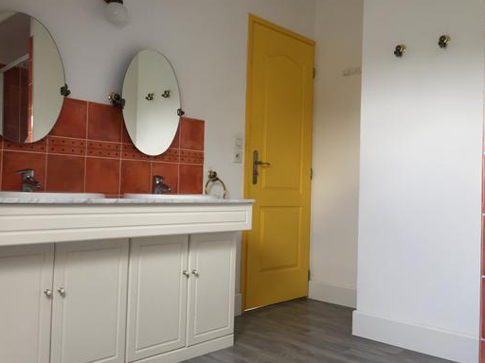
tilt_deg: +1.1
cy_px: 177
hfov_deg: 53.9
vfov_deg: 41.8
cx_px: 250
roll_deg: -1.0
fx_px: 476
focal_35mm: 34
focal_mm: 4.15
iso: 80
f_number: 2.2
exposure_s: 1/33
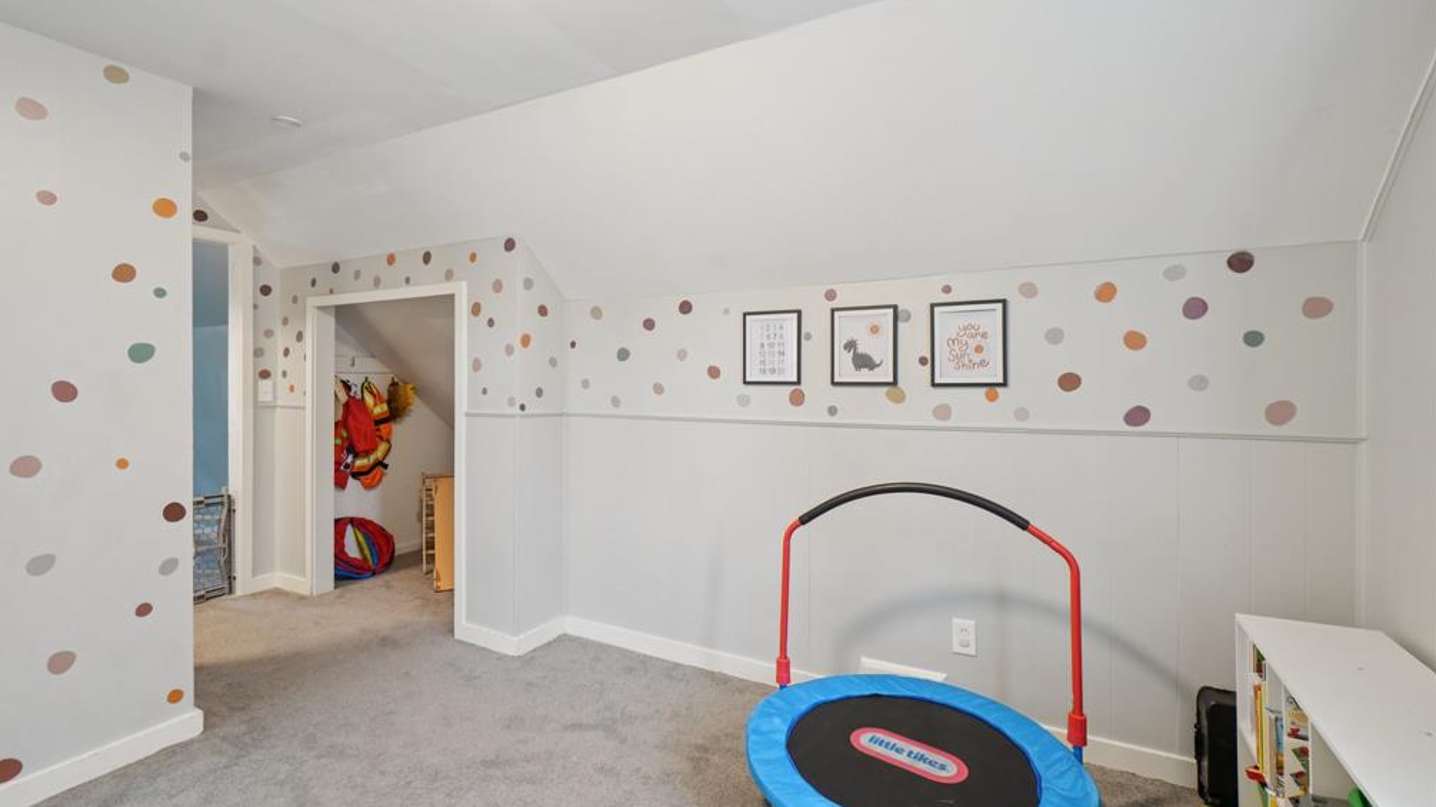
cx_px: 707
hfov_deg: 99.4
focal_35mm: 16
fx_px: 609
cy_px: 391
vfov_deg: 67.0
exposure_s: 1/6
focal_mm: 10
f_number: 8
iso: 400
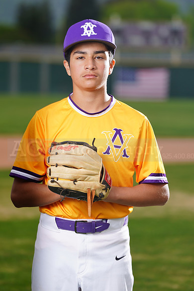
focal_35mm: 244
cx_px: 97
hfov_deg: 5.6
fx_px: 1971
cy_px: 146
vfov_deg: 8.4
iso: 100
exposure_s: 1/250
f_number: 5.6
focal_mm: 244
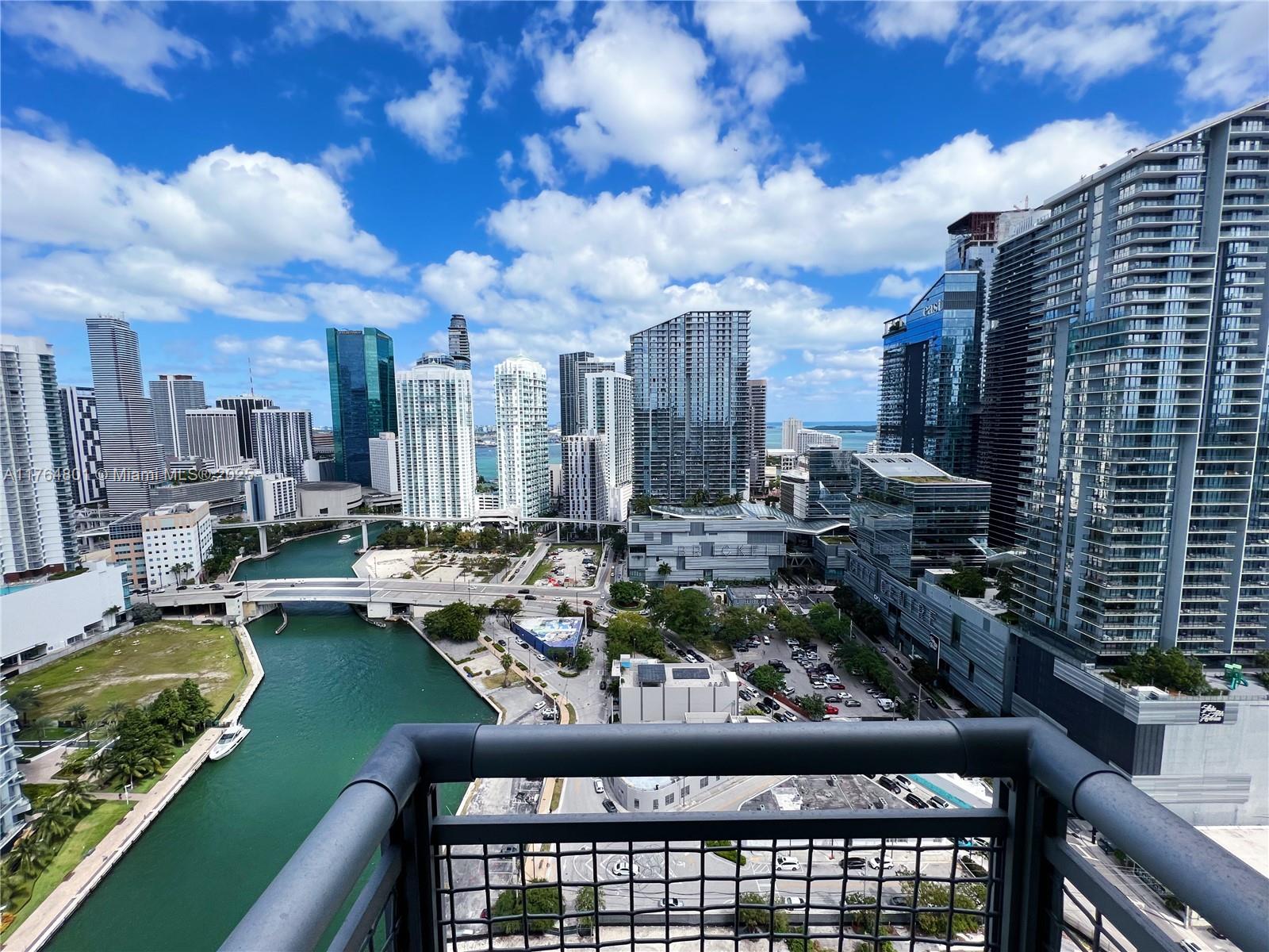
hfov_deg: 106.2
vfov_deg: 89.9
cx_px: 634
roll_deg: +1.5
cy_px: 476
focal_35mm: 13
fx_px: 477
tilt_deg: -7.2
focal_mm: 1.57
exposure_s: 1/2320
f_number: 1.8
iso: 32
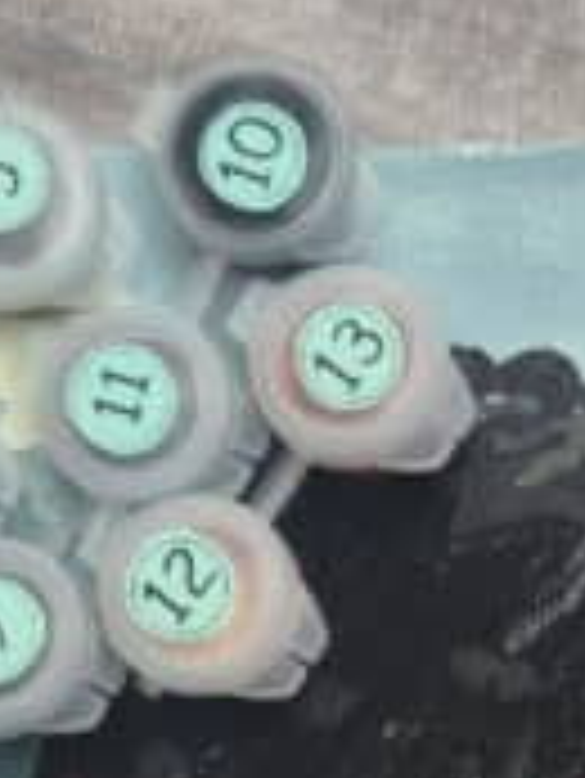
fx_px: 3061
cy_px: 1061
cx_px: 810
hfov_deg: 10.6
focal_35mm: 136
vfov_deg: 13.8
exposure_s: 1/273
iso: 25
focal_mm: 5.4
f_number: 1.8
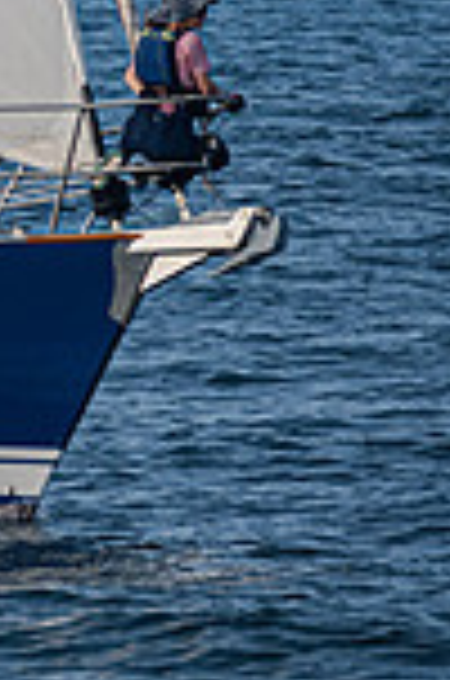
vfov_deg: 2.2
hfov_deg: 1.5
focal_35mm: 918
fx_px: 17291
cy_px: -175
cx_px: -866
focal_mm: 190
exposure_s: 1/800
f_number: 6.3
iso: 400
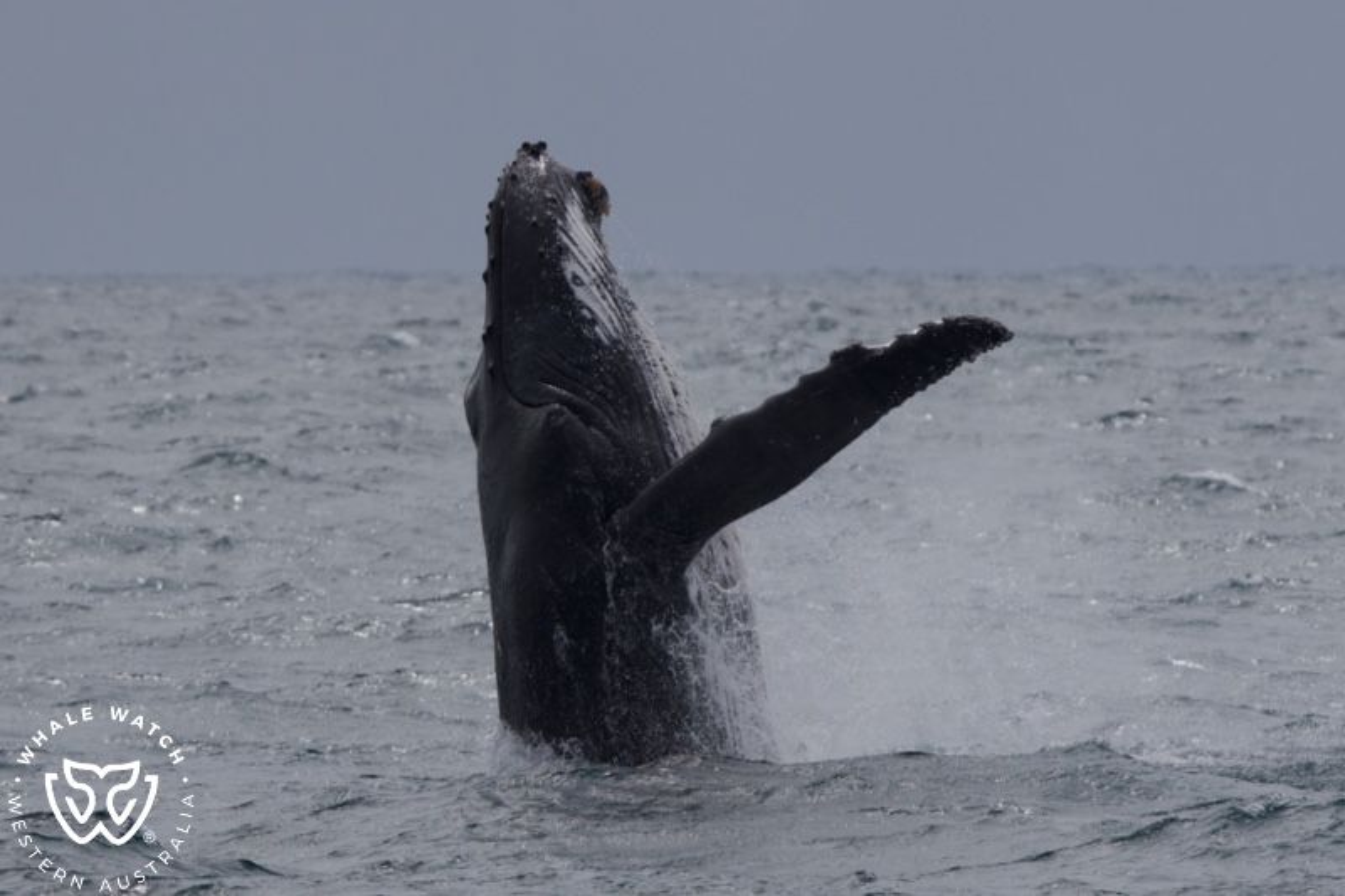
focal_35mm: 441
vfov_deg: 3.1
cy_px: 448
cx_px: 672
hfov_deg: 4.7
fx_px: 16472
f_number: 7.1
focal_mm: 441
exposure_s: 1/3200
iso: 320
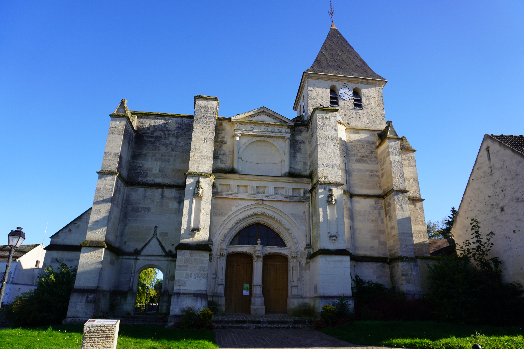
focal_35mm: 24
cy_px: 174
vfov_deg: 53.1
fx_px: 349
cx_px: 262
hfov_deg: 73.7
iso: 100
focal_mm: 16
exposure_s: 1/400
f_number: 5
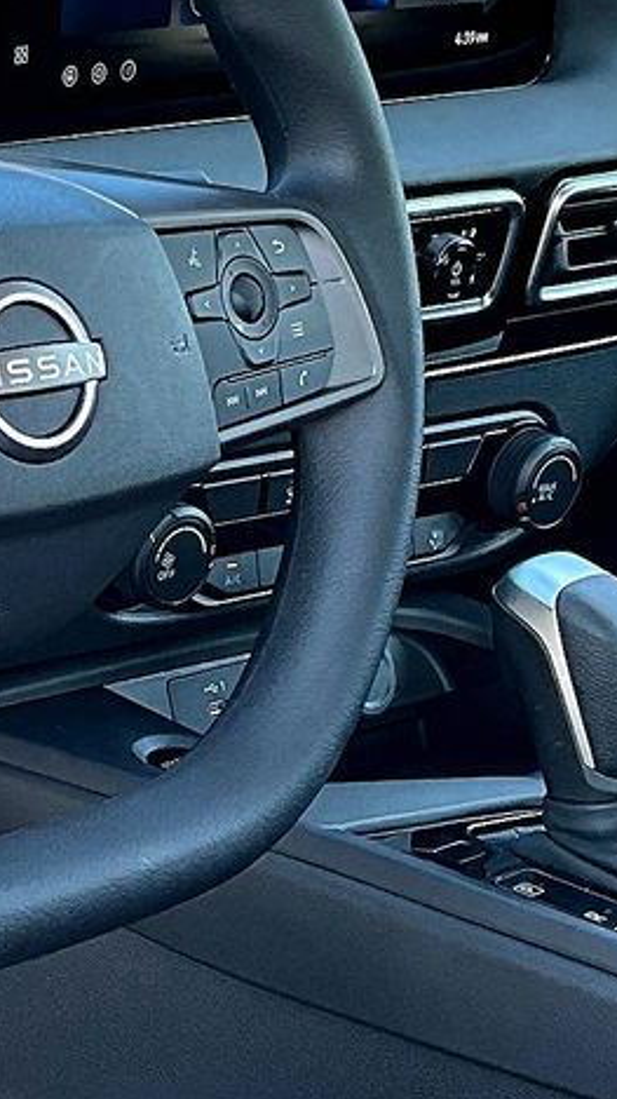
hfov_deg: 11.0
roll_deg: -3.4
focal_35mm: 108
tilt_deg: -20.1
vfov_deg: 19.8
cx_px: -160
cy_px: 500
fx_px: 3143
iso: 25
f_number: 1.8
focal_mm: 3
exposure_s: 1/122
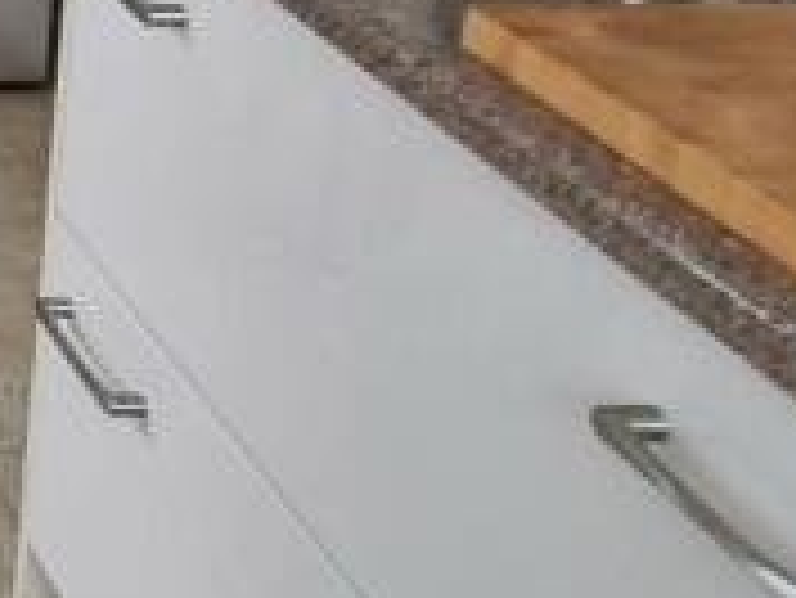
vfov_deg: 17.0
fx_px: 1726
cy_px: -393
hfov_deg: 18.6
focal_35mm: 75
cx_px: -724
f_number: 2.2
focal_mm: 2.2
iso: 100
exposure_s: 1/50
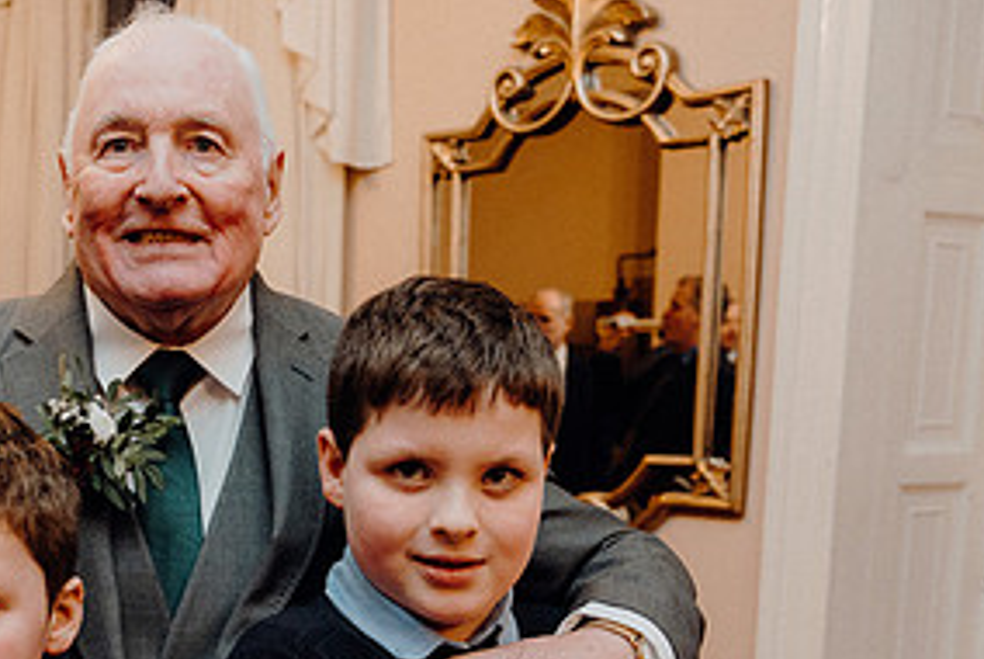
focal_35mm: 51
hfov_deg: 37.3
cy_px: 584
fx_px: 1395
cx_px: 184
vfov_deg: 25.8
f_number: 3.5
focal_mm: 25
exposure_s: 1/160
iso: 2500
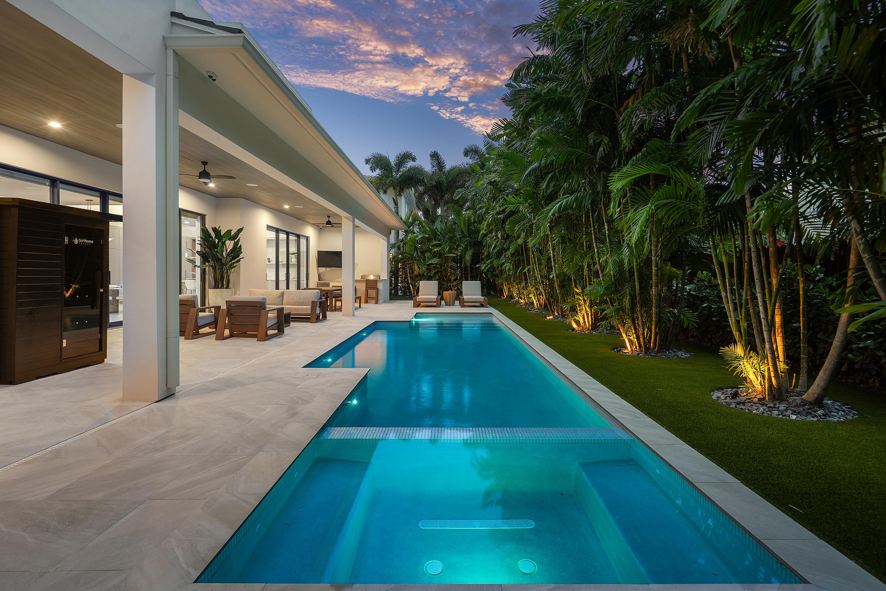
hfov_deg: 96.7
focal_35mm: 16
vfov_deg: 73.8
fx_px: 394
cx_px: 443
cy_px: 296
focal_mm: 16
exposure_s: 1/1.67
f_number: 7.1
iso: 160
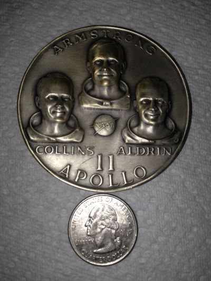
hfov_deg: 43.0
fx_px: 268
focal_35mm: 33
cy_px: 140
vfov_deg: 55.3
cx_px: 106
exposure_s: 1/580
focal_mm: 4.12
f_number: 2.4
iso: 50
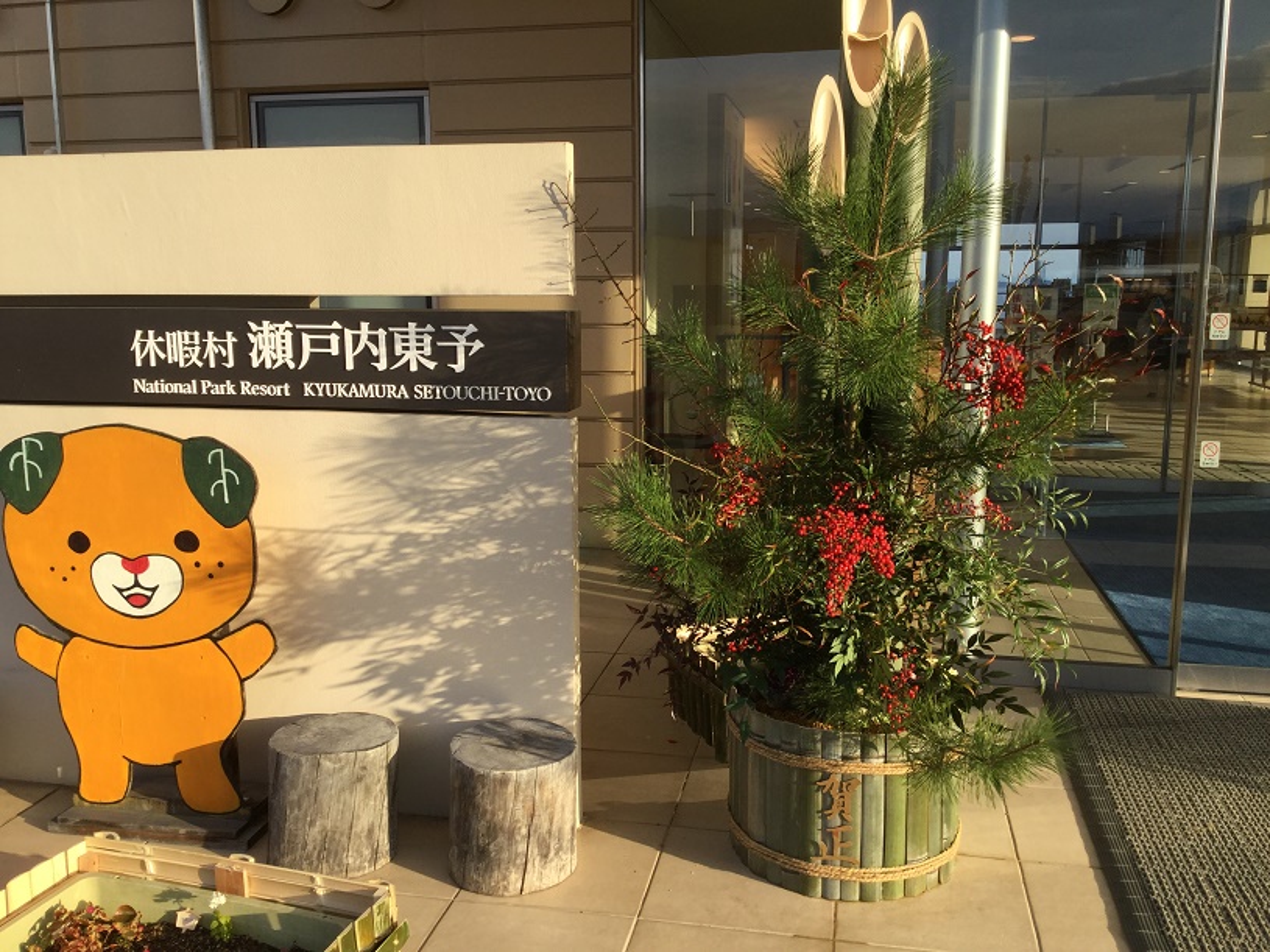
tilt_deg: -10.2
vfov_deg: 45.4
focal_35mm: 31
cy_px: 476
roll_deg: +0.0
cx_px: 635
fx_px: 1137
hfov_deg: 58.4
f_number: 2.4
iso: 25
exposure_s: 1/429
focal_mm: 3.3
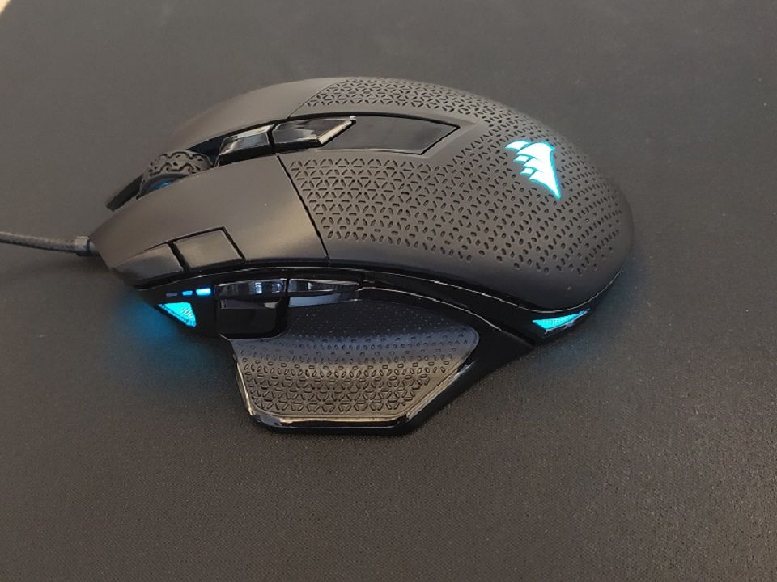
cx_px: 388
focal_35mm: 26
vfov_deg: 53.1
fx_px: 584
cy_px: 291
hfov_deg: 67.3
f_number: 1.5
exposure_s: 1/40
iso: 320
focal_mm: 4.3
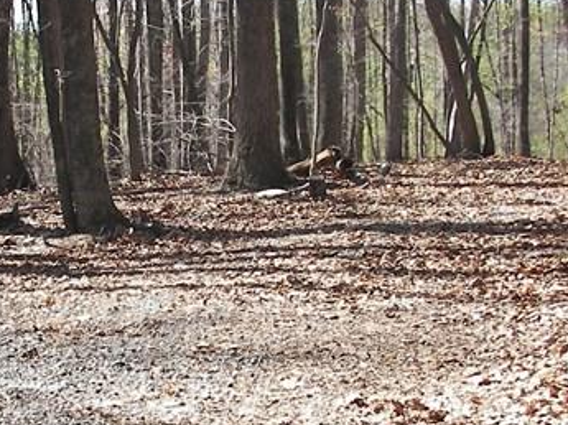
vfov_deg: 13.8
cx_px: 148
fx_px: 1754
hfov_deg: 18.3
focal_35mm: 107
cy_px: 293
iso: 50
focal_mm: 6
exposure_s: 1/250
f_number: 2.8
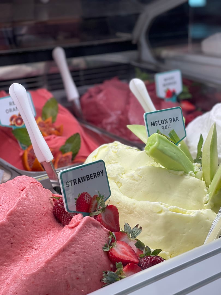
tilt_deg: -16.6
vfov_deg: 30.3
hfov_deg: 22.9
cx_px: 110
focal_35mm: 64
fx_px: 545
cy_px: 148
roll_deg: +1.1
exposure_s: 1/120
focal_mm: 7.5
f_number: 2.2
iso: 50
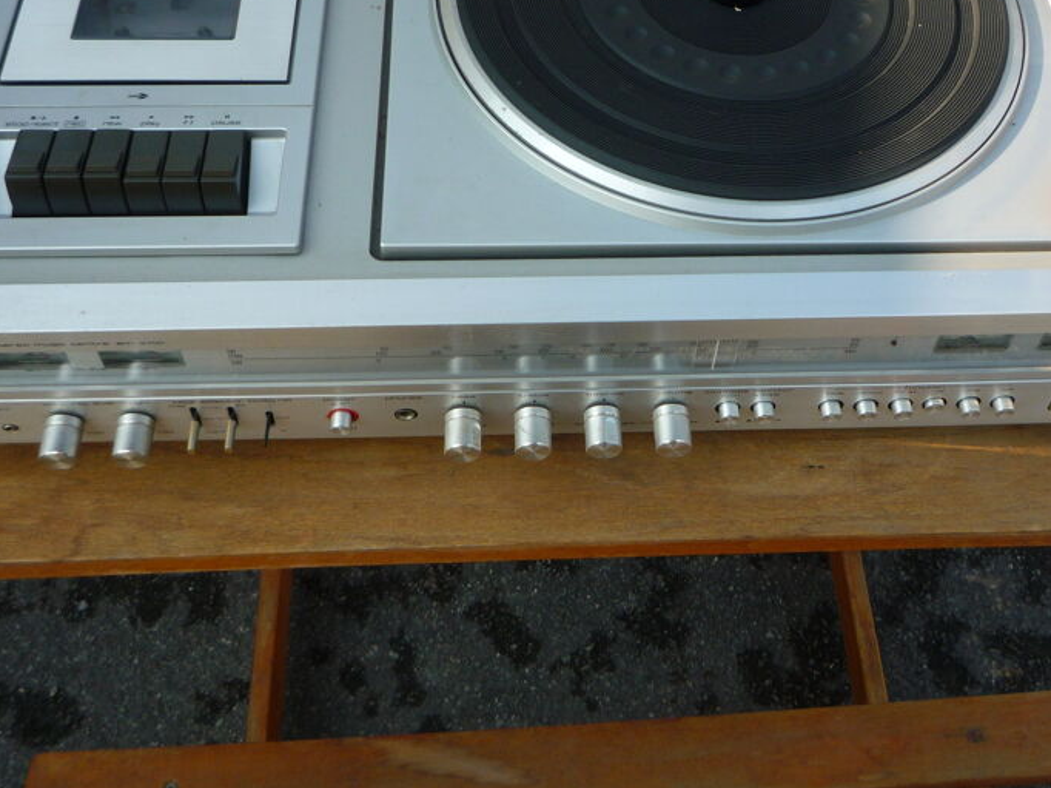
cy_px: 222
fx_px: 1335
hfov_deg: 42.8
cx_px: 616
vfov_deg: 32.4
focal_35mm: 44
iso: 100
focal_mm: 5.2
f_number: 4
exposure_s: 1/200
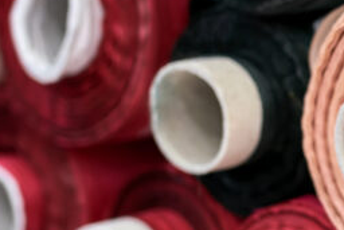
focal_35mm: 140
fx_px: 1338
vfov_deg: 9.8
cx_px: 433
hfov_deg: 14.1
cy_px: 73
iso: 250
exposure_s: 1/60
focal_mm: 35
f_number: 2.5
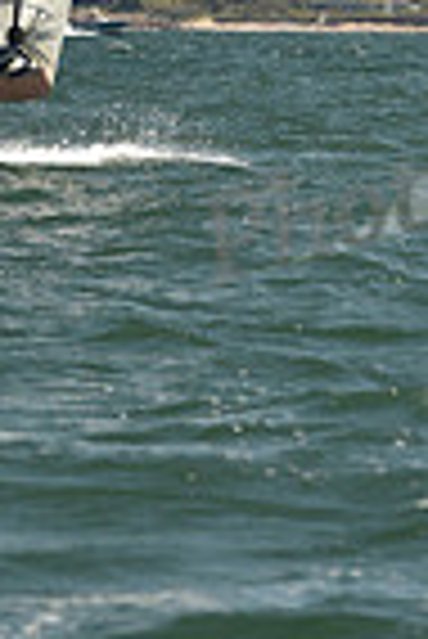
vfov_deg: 3.9
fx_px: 9446
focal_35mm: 531
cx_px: -29
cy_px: -459
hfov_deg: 2.6
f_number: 5
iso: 250
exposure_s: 1/800
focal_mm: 130
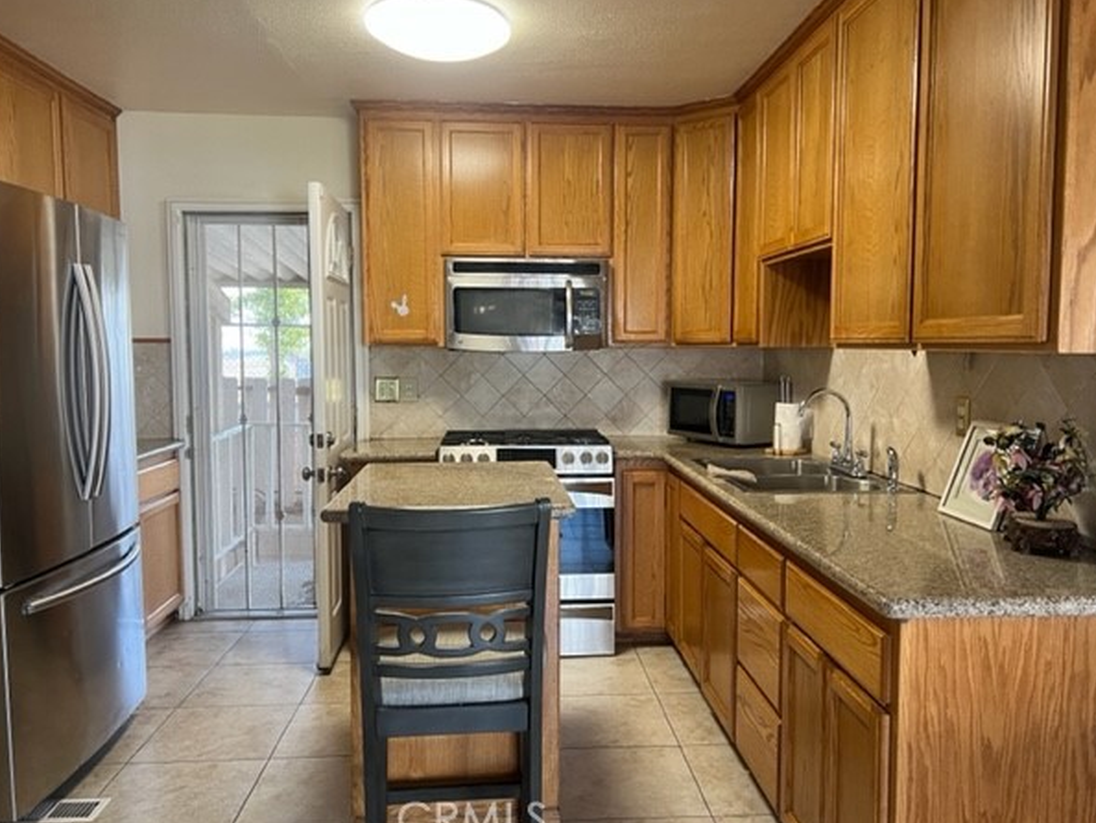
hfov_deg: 63.4
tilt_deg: -4.7
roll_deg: -0.4
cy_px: 402
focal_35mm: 28
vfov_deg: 49.8
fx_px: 887
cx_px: 563
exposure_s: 1/60
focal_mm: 5.7
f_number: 1.5
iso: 100
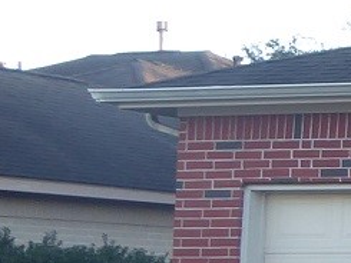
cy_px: 130
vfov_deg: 9.1
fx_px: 1654
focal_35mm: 163
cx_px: 1043
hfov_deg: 9.5
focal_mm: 4.3
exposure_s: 1/60
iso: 100
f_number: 3.3
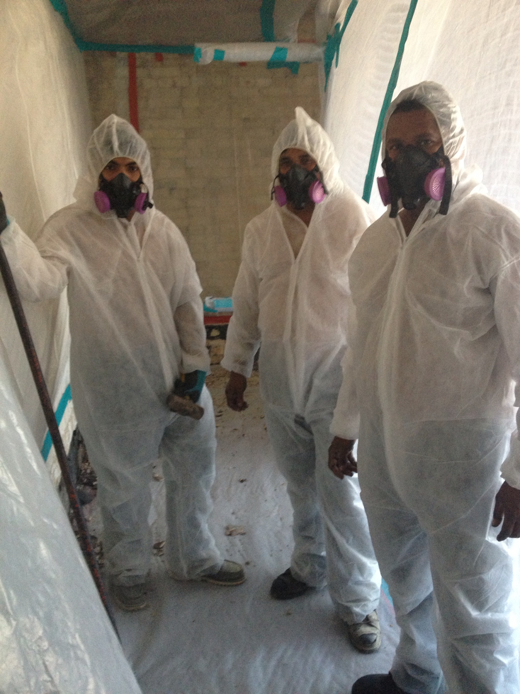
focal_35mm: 35
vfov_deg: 52.6
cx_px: 260
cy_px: 347
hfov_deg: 40.7
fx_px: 701
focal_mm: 4.28
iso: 200
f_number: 2.4
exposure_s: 1/20
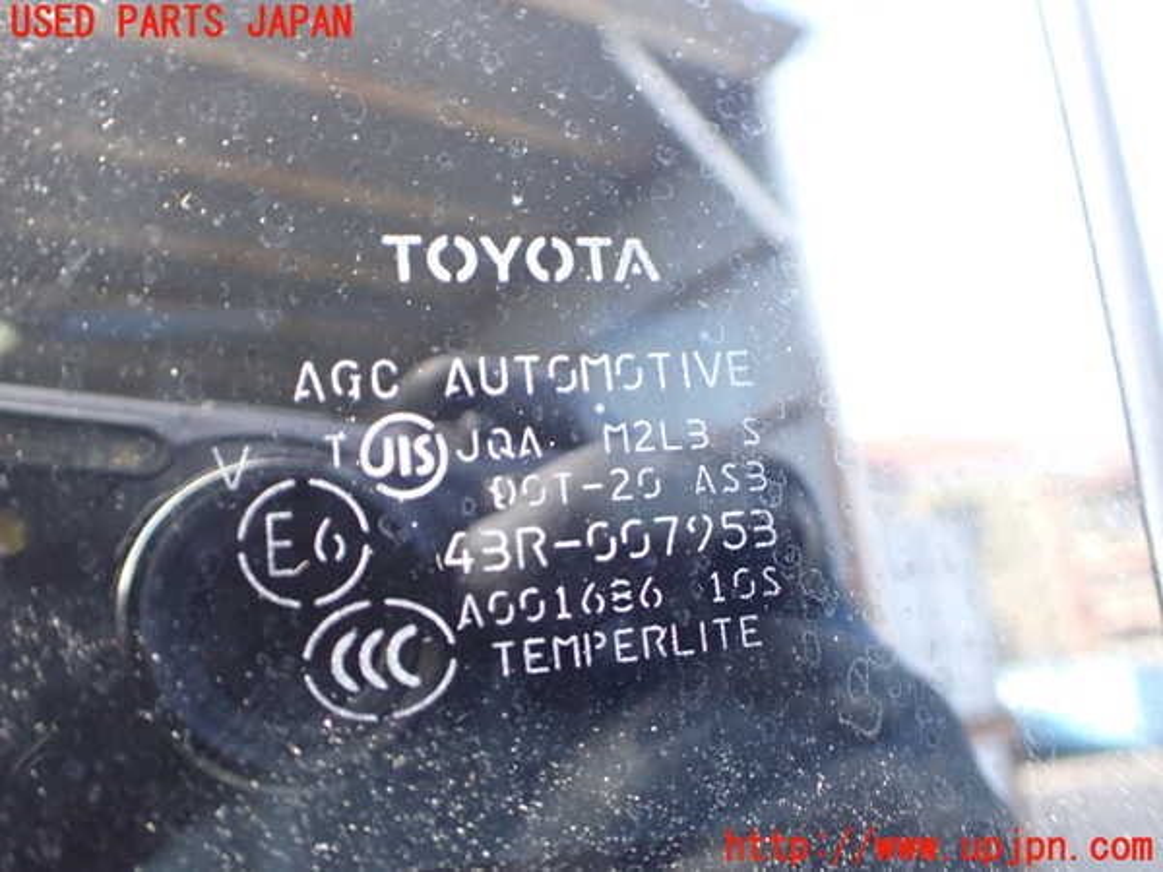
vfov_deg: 46.8
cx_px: 582
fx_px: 1008
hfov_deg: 60.0
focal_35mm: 30
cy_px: 436
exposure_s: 1/60
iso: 800
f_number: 2.3
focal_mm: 5.4
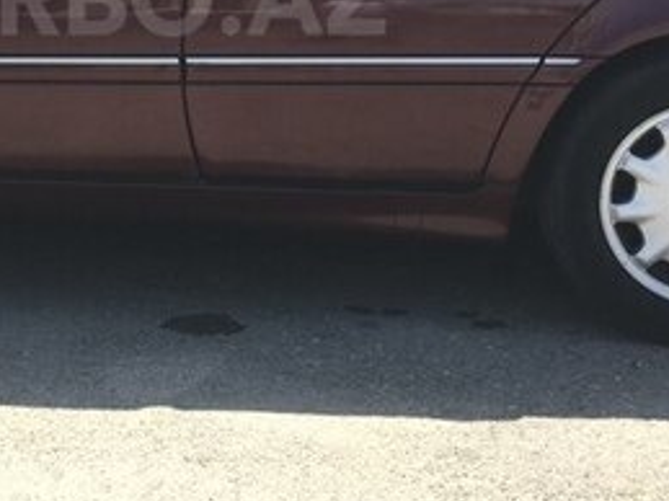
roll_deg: -1.3
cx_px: 121
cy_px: -4
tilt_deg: -2.4
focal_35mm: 74
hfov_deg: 25.8
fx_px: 1429
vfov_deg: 19.3
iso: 32
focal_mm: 4.15
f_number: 2.2
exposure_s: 1/989
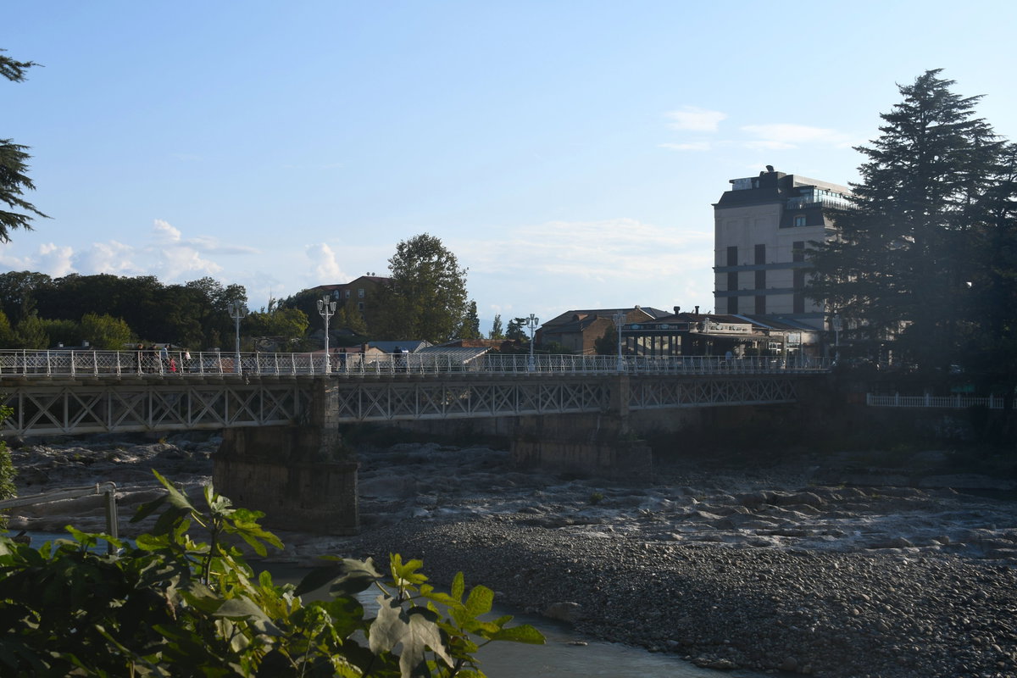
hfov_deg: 46.4
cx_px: 508
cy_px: 339
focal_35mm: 42
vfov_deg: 31.9
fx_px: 1186
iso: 100
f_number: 8
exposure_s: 1/80
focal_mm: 28
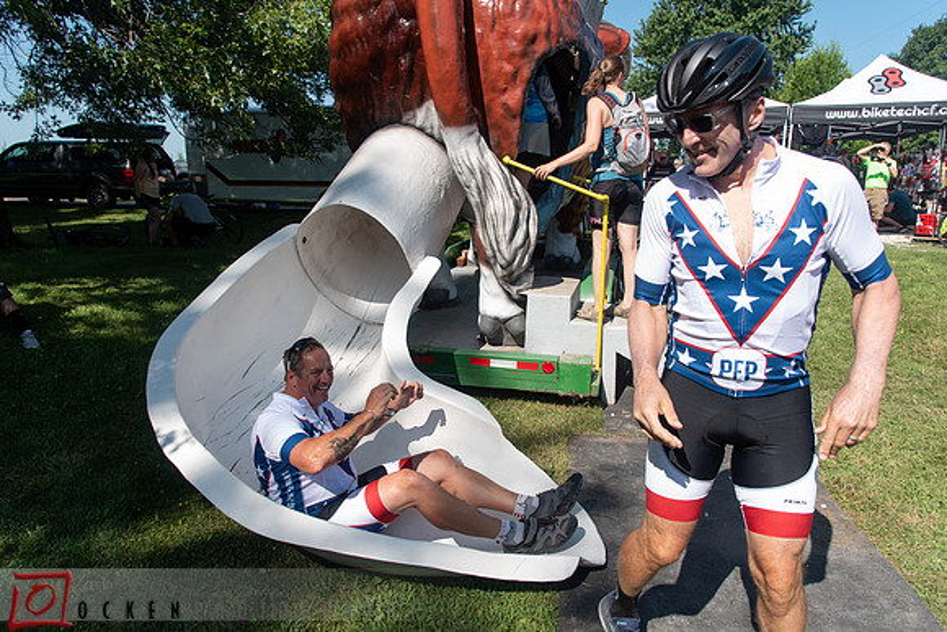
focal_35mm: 24
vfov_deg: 53.2
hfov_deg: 73.7
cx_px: 474
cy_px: 316
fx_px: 631
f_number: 5.6
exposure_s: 1/500
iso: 200
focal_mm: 24
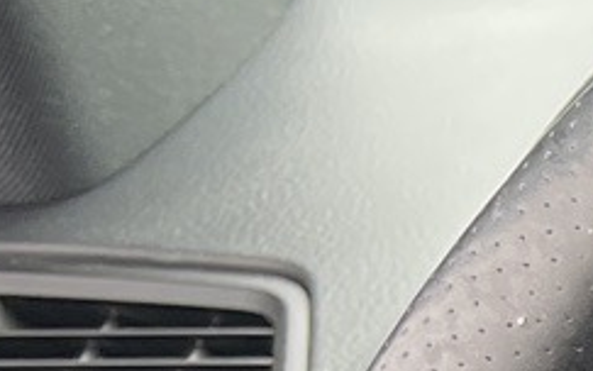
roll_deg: -0.7
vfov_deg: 5.5
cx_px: 1762
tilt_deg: -29.2
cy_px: 1250
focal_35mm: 218
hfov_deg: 8.2
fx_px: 3524
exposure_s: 1/121
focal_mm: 5.1
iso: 100
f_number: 1.6
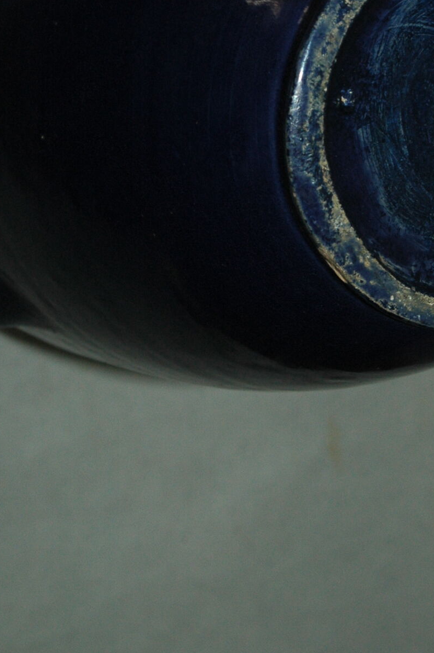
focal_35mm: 107
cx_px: 384
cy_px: 94
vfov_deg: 18.9
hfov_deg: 12.7
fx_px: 1939
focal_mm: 38
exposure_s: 1/125
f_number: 7.1
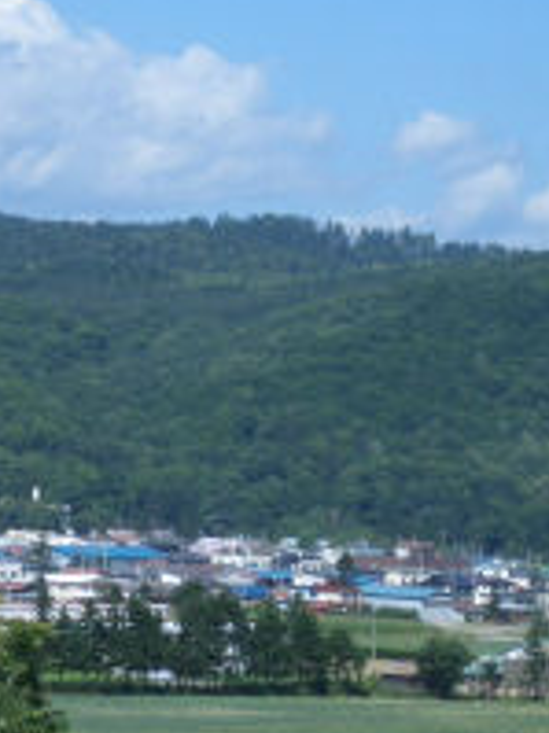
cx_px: -114
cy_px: 293
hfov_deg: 6.6
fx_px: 4721
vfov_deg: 8.9
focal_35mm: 223
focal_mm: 17.4
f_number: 4.8
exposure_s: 1/640
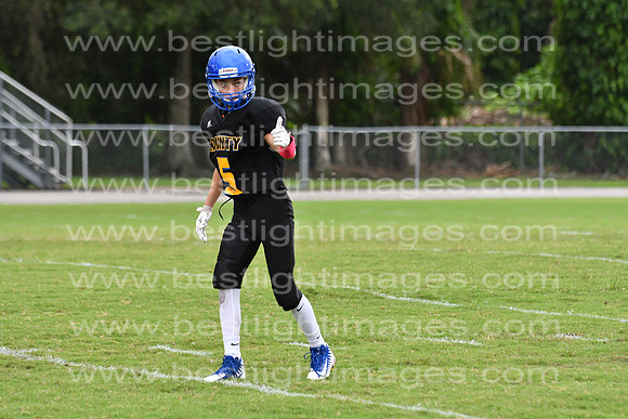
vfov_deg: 6.5
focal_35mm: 210
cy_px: 210
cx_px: 314
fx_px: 3664
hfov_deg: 9.8
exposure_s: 1/2000
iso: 1000
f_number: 3.5
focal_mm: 140
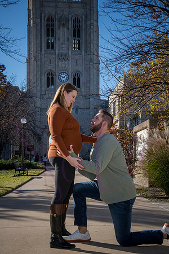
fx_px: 366
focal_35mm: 52
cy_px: 127
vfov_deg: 38.2
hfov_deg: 26.0
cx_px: 84
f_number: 20
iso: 640
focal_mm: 52
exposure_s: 1/160
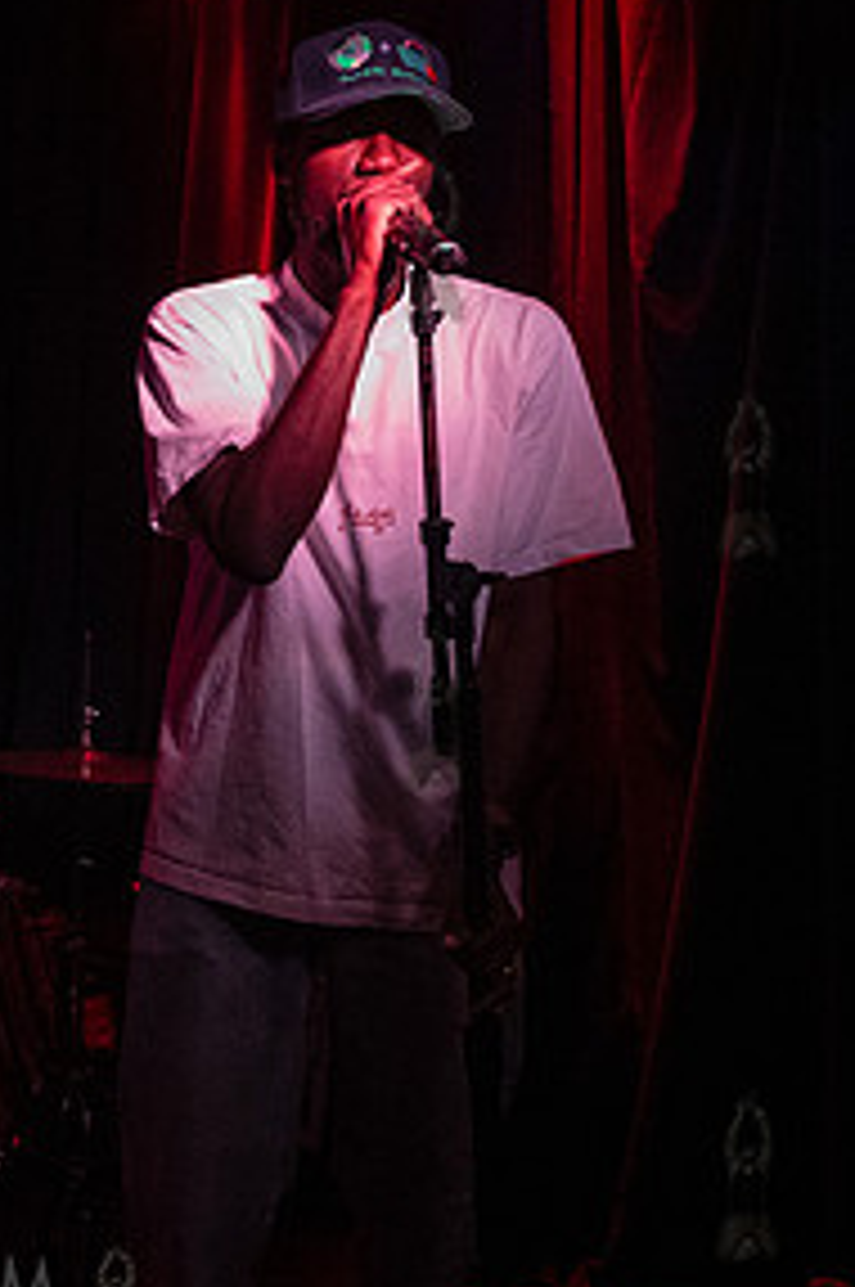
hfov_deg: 21.8
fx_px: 1928
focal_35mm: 54
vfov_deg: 36.7
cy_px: 499
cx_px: -335
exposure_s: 1/250
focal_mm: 24
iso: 12800
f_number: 3.5
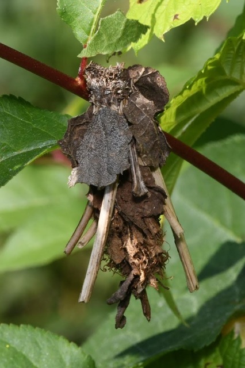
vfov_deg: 13.0
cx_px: 122
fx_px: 1609
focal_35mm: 158
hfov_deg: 8.7
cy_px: 184
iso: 250
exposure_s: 1/60
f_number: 32
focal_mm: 105
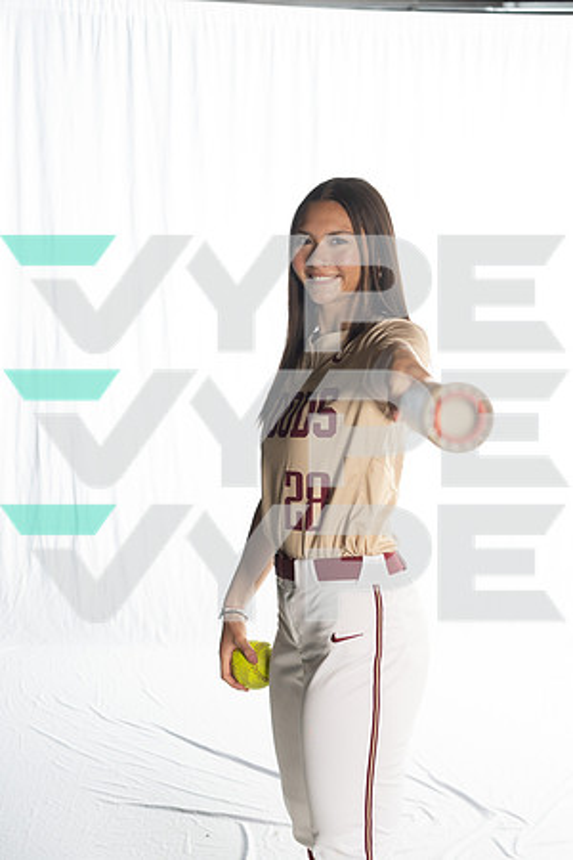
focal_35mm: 55
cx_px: 286
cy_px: 430
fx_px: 1313
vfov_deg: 36.2
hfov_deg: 24.6
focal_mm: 55
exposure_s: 1/200
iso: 500
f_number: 5
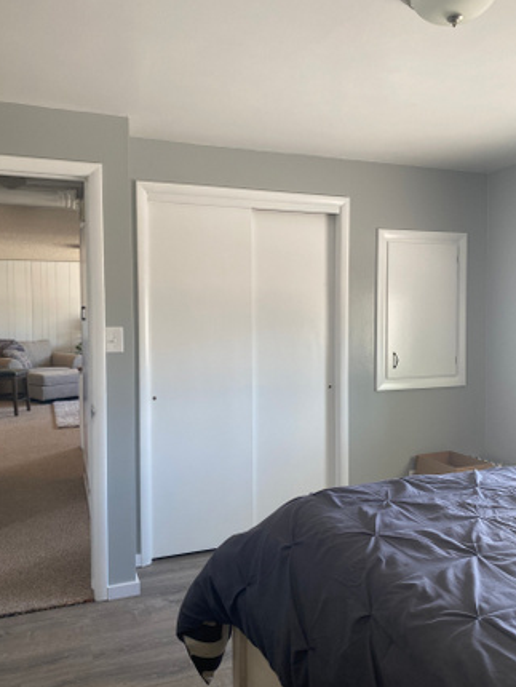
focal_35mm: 29
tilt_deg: +0.3
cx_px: 278
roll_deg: +0.1
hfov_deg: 48.2
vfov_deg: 61.6
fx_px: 576
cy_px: 344
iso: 100
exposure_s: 1/121
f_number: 1.8
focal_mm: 4.25
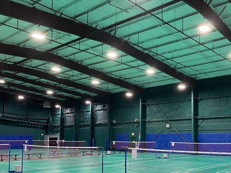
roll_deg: +0.1
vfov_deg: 36.1
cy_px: 125
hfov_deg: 47.8
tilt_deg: +3.5
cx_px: 130
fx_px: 260
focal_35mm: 39
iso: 200
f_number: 1.6
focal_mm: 5.1
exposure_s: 1/60
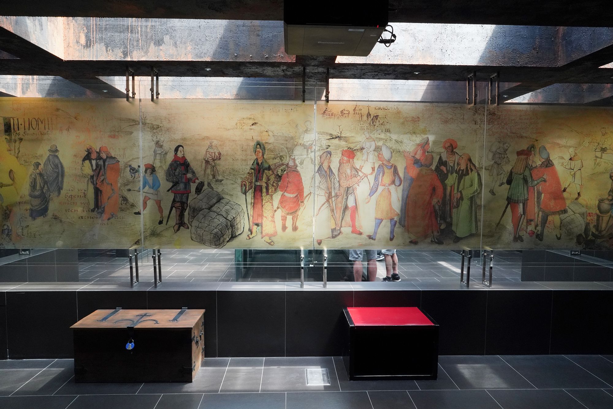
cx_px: 306
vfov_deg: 53.1
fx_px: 409
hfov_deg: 73.7
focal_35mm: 24
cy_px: 204
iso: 3200
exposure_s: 1/80
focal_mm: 24
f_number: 16
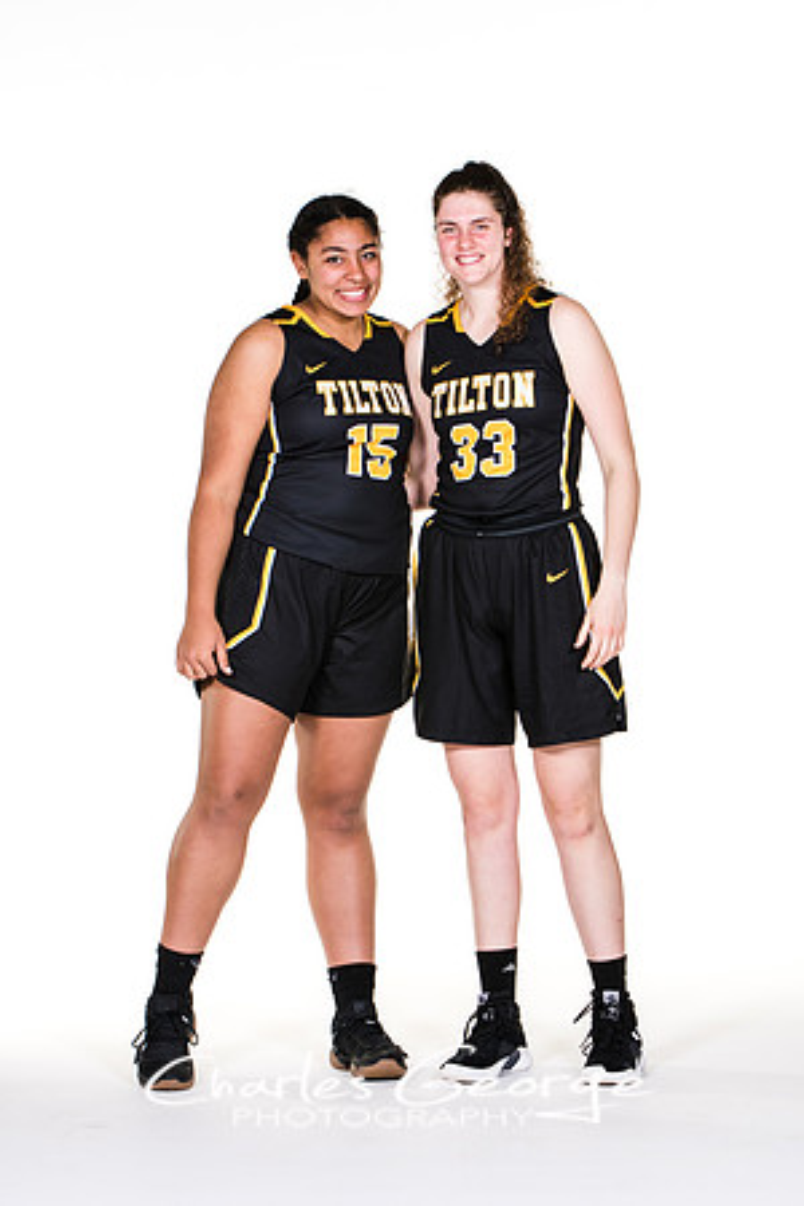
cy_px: 603
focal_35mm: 129
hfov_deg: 10.6
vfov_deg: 15.9
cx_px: 402
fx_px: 4321
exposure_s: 1/160
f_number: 6.3
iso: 200
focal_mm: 86
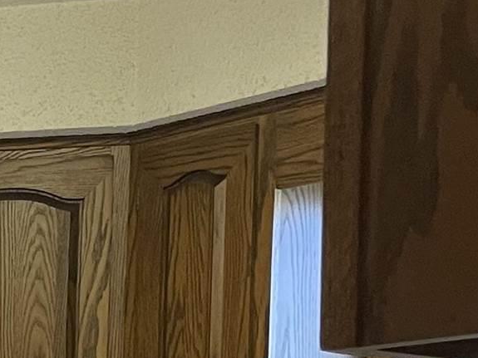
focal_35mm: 139
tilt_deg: -3.2
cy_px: 702
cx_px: -574
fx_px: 1919
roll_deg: -0.2
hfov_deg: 12.1
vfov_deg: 9.9
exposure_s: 1/60
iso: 125
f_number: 1.6
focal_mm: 4.2
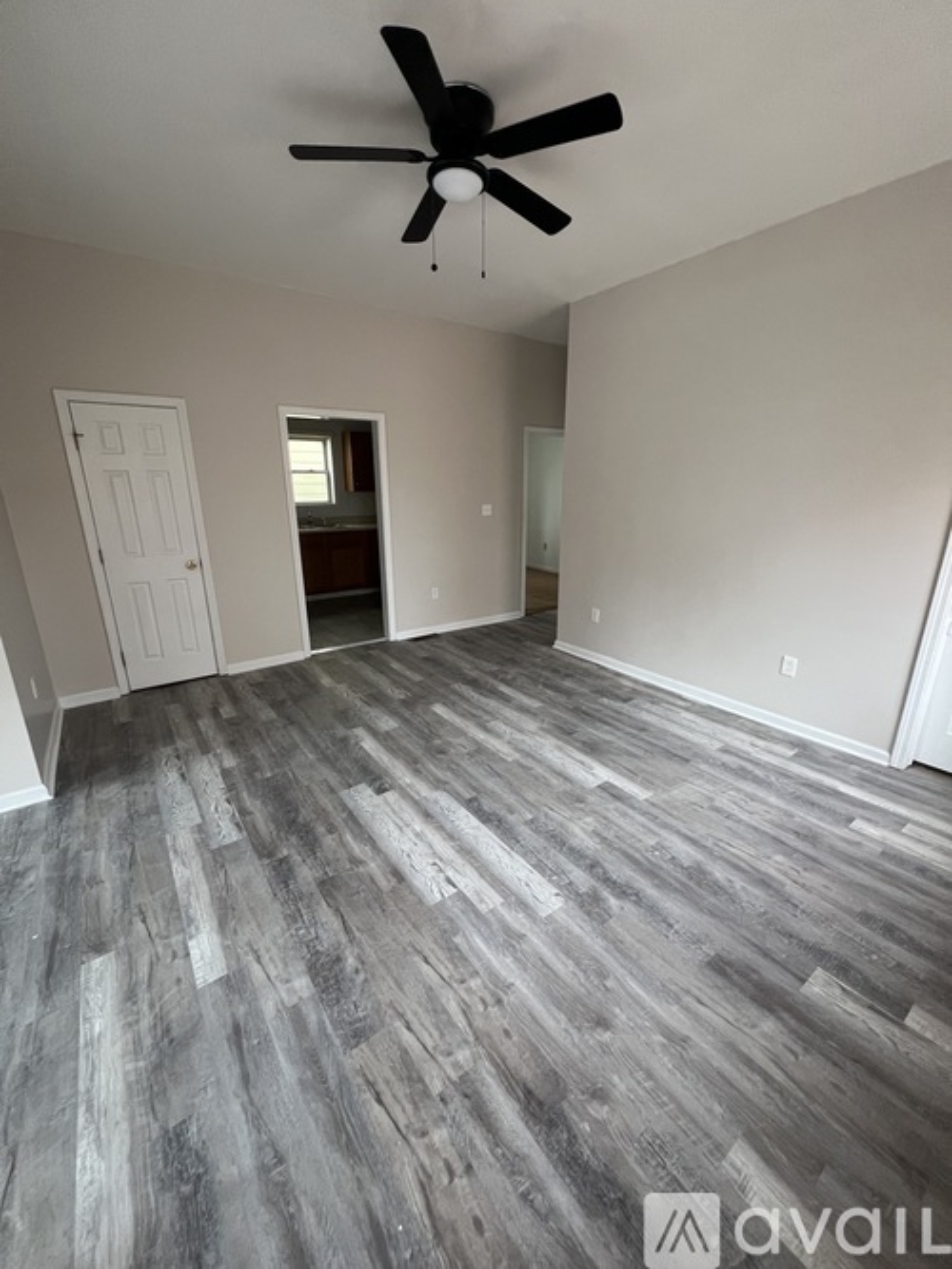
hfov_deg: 89.9
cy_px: 634
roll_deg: +0.2
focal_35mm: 13
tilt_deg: -16.5
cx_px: 476
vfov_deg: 106.2
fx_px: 477
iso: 250
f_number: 1.8
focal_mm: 1.57
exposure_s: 1/82
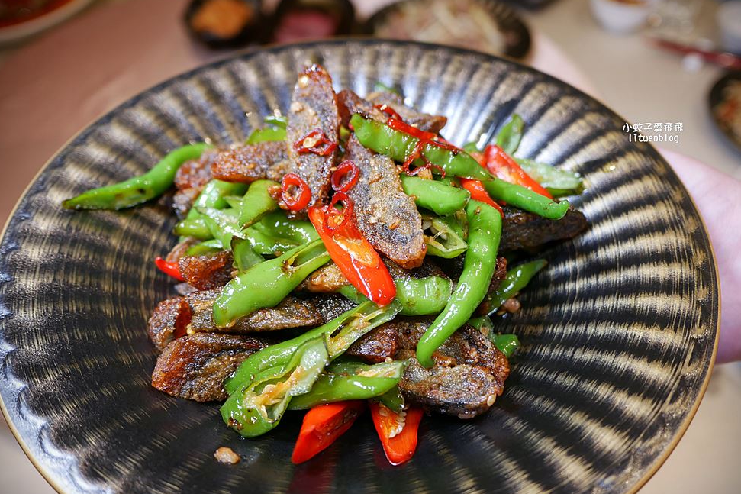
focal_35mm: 30
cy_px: 252
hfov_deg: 61.9
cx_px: 375
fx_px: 617
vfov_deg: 43.6
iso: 320
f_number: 2.5
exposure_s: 1/60
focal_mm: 14
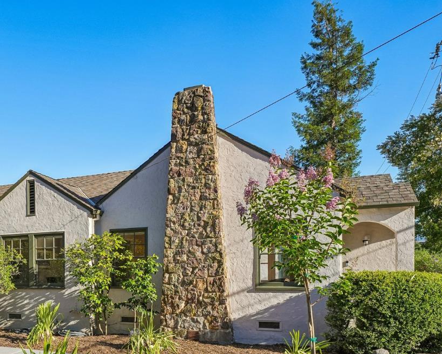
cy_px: 253
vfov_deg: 44.2
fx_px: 424
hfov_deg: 51.0
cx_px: 76
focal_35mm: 32
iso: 400
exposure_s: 1/400
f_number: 9
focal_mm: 18.8
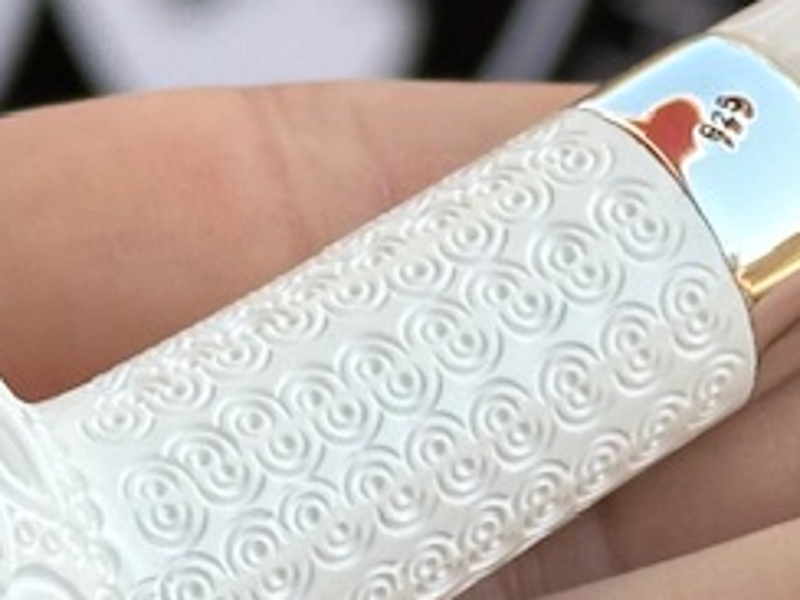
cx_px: 482
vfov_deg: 5.9
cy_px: 236
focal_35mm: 252
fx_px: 5824
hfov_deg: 7.9
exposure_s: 1/672
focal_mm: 6.86
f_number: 1.78
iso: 64
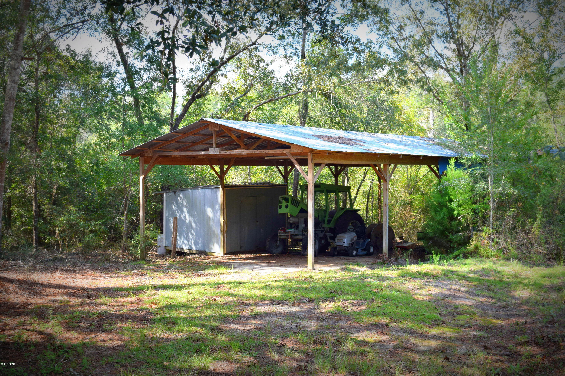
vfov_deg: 33.0
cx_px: 282
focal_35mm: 40
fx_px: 636
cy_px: 188
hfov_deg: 47.9
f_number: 8
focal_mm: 27
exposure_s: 1/250
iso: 400
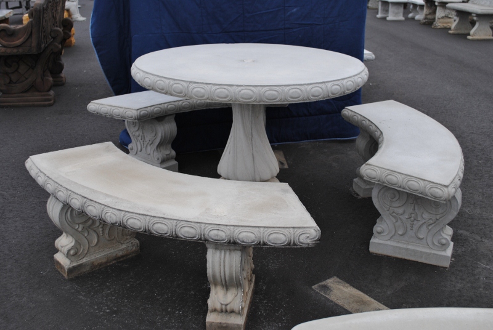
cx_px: 246
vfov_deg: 32.0
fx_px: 576
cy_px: 165
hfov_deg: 46.3
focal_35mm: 42
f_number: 5.6
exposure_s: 1/125
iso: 100
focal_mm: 28
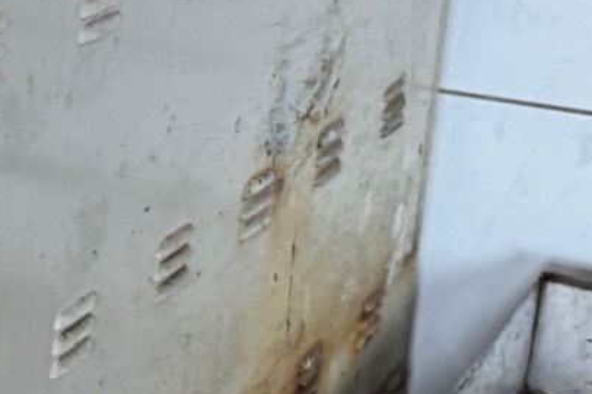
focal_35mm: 126
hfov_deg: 14.0
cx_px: -545
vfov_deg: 10.9
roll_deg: +2.4
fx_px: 2070
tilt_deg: -13.9
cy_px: 133
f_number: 1.78
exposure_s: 1/50
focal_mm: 6.76
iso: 400
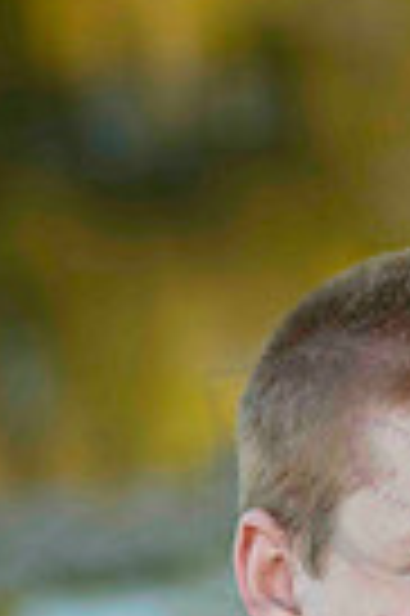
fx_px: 6319
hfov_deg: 3.7
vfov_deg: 5.5
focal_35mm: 369
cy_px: 872
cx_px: 433
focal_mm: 112
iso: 400
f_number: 4.5
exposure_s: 1/400
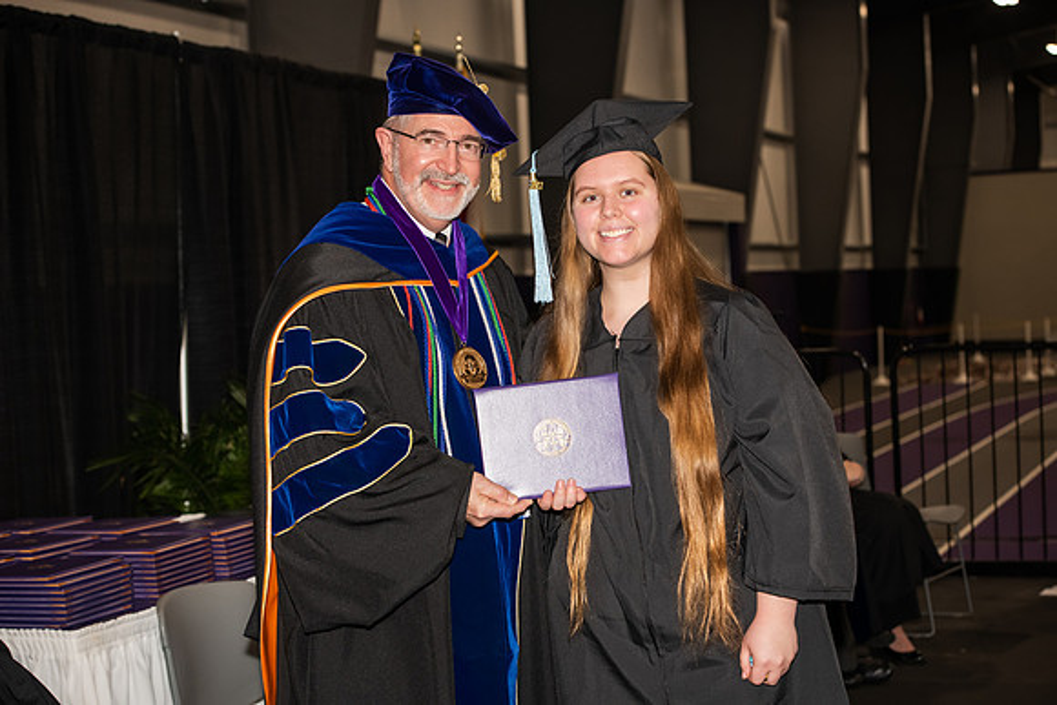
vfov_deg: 19.5
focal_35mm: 70
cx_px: 528
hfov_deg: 28.8
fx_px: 2056
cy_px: 352
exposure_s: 1/200
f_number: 5.6
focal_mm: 70
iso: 1000
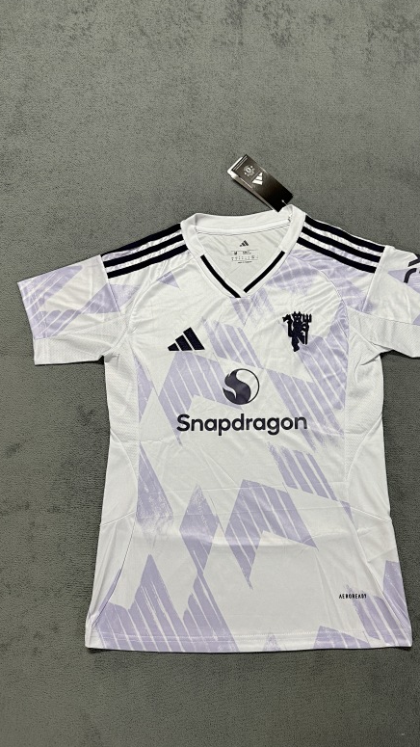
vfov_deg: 69.9
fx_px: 535
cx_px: 246
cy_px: 373
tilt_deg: -76.1
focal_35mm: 27
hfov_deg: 42.7
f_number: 1.78
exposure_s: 1/100
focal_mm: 6.76
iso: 160
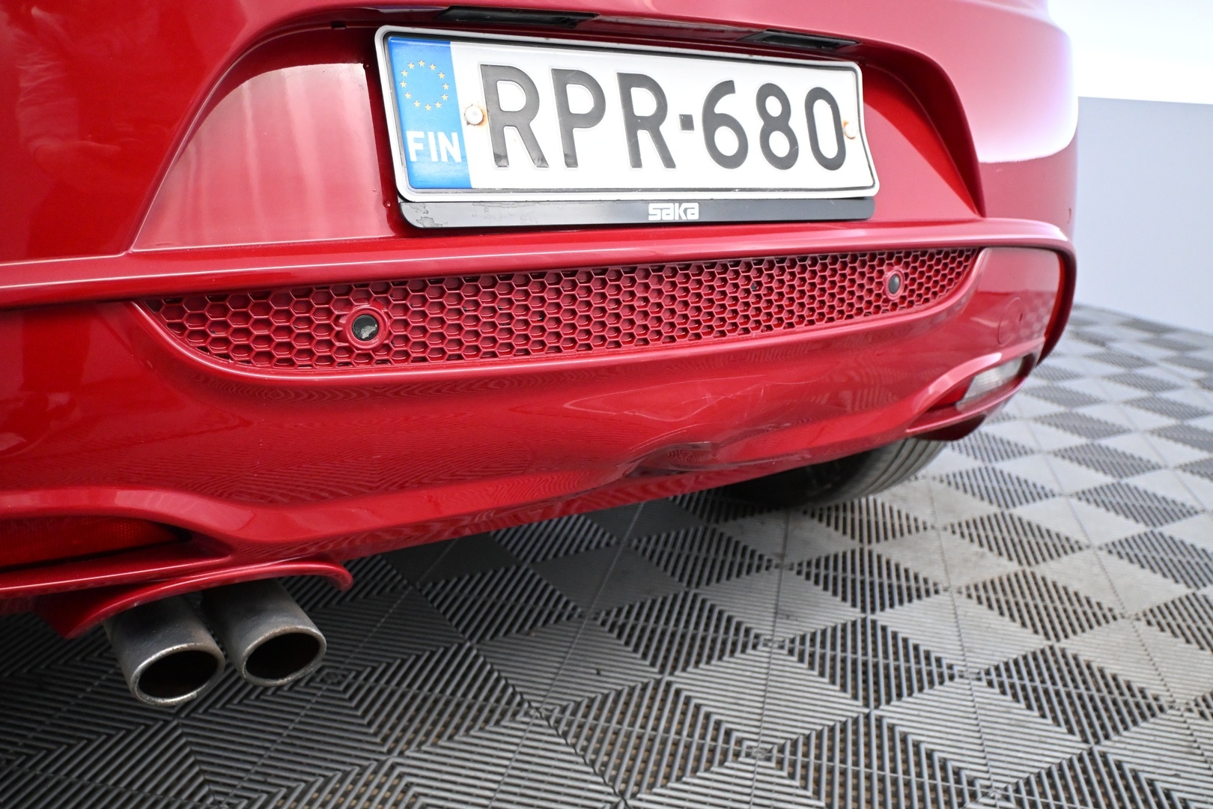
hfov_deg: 58.3
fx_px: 1087
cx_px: 606
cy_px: 404
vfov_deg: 40.8
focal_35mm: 32
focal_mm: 21.5
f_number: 4
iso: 3200
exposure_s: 1/80
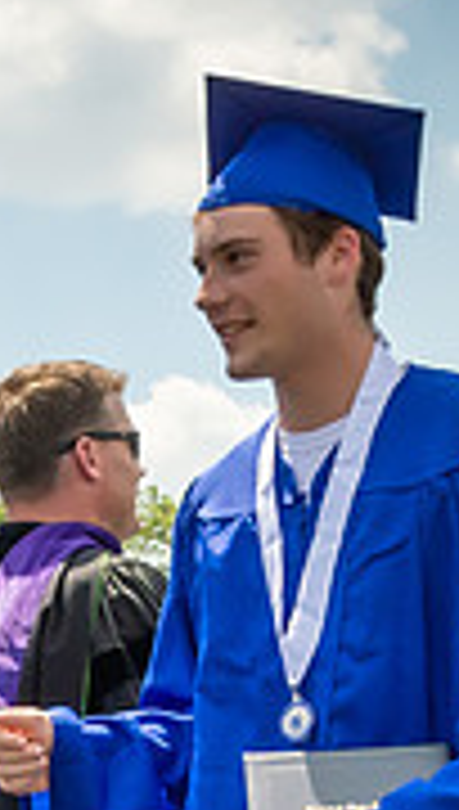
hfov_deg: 8.1
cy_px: 1080
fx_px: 3184
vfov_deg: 13.9
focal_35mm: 148
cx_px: -212
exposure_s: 1/800
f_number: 7.1
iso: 200
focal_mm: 19
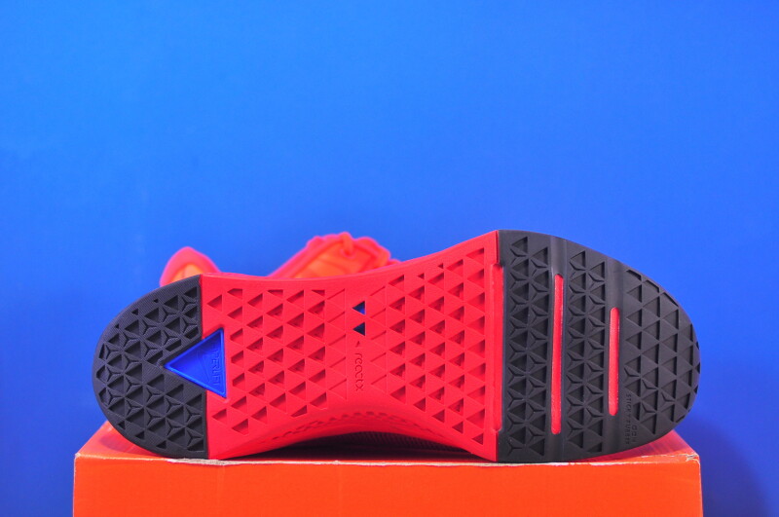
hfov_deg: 27.0
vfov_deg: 18.1
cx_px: 390
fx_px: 1621
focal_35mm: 75
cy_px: 258
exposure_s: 1/320
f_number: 2.2
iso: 250
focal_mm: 50
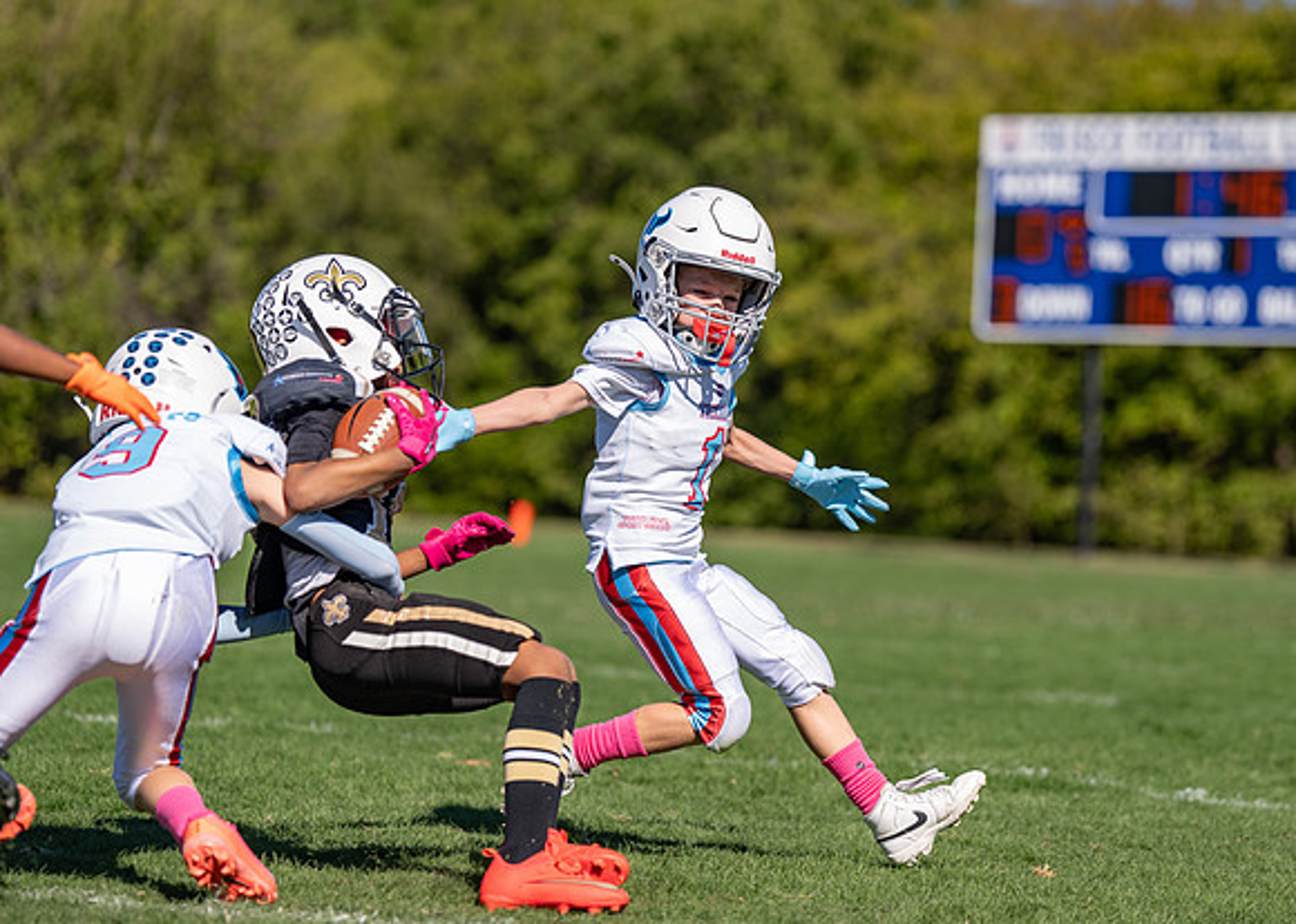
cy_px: 454
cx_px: 740
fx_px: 5498
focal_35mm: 149
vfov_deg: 9.6
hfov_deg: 13.4
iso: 100
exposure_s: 1/2000
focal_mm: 127
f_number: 2.8
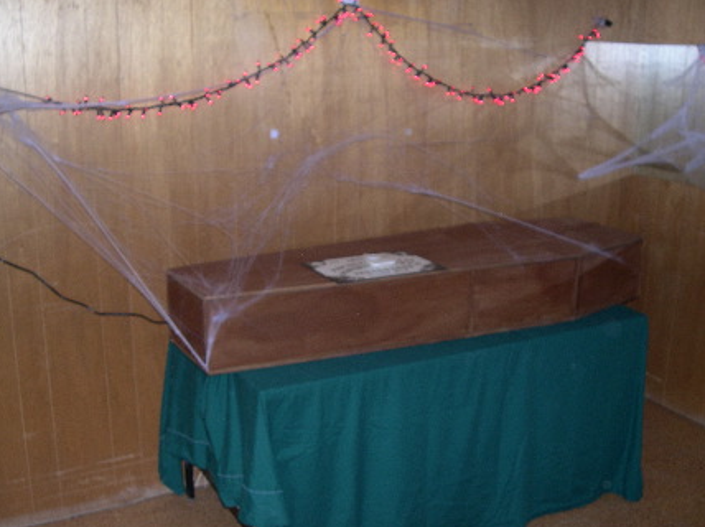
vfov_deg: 35.9
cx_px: 338
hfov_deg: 46.8
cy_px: 261
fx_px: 814
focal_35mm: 40
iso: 161
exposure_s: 1/60
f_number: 2.8
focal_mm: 8
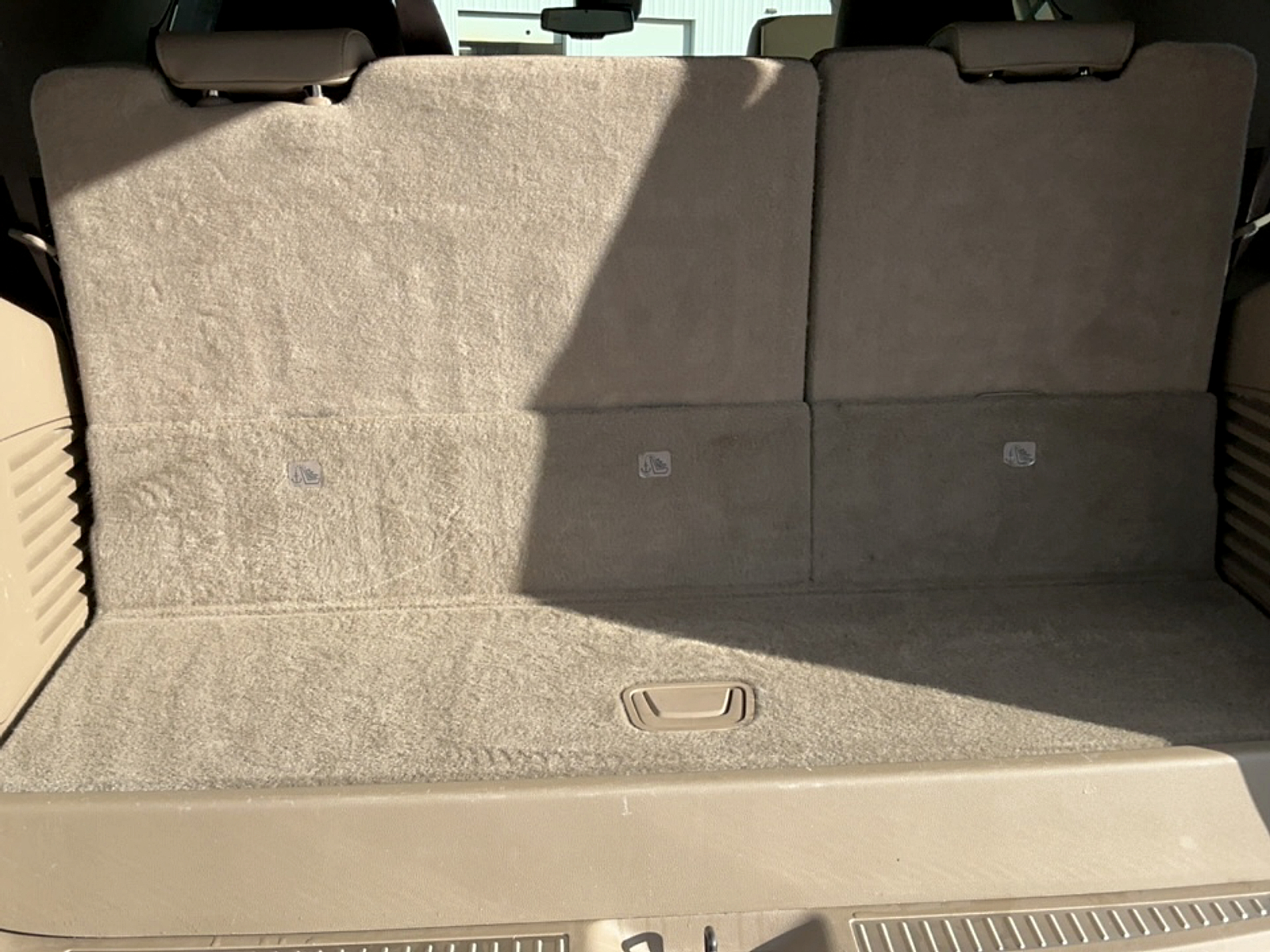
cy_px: 476
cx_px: 635
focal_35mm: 30
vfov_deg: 46.8
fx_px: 1101
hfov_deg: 60.0
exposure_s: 1/804
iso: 25
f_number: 1.8
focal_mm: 3
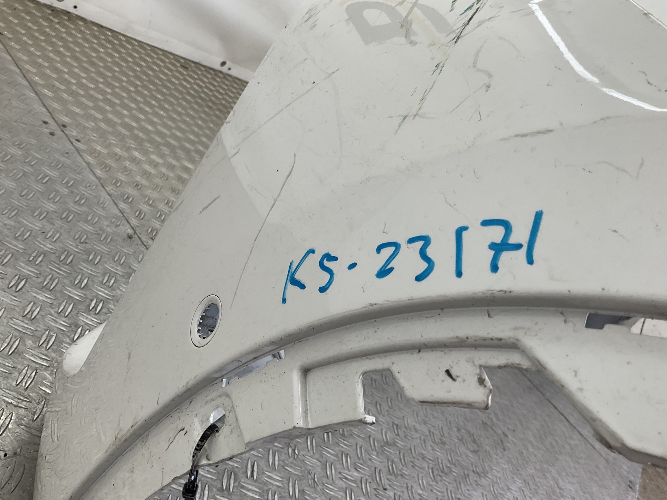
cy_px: 250
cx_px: 334
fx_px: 559
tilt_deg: -21.0
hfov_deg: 61.7
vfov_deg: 48.2
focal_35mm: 29
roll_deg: -41.4
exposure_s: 1/128
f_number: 1.8
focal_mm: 3
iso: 16
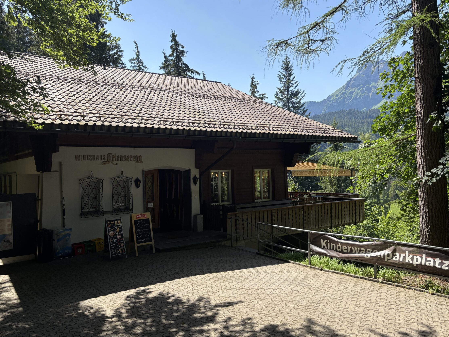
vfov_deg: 46.8
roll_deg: +1.6
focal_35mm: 30
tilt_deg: -0.3
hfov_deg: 59.9
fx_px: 389
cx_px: 213
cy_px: 171
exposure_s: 1/1667
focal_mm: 5.96
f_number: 1.6
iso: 50
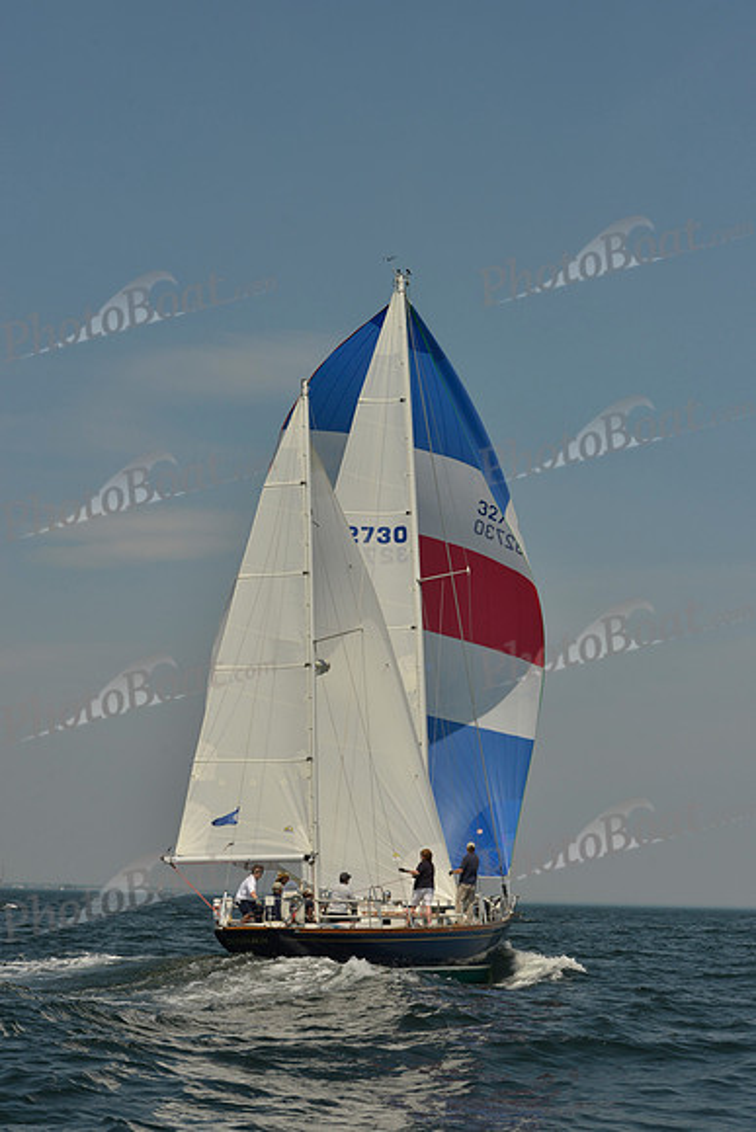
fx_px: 2204
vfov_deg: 28.8
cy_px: 566
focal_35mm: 70
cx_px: 378
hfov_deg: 19.5
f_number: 10
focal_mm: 70
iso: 200
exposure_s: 1/1250
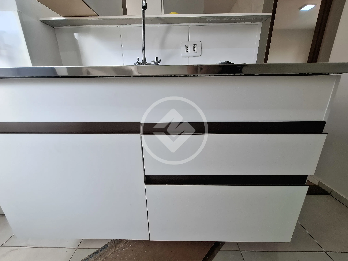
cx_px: 174
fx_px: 131
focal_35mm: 13
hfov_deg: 106.2
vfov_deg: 89.9
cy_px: 130
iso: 40
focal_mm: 1.74
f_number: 2.2
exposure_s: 1/100
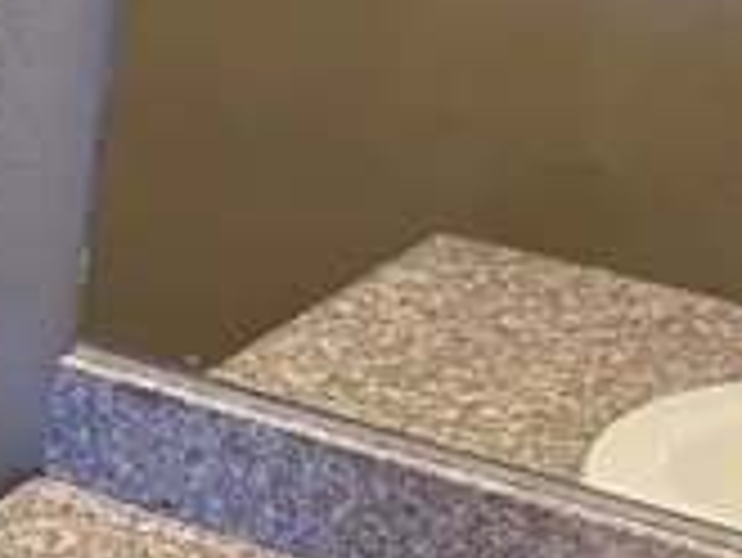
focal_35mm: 143
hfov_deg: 11.9
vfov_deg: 10.4
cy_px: 284
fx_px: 3067
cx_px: -859
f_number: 1.7
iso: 160
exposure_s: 1/120
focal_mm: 6.3
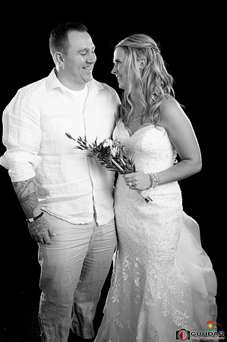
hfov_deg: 35.0
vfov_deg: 50.7
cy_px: 171
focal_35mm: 38
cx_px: 114
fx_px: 360
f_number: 8
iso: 100
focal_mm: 38
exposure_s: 1/160
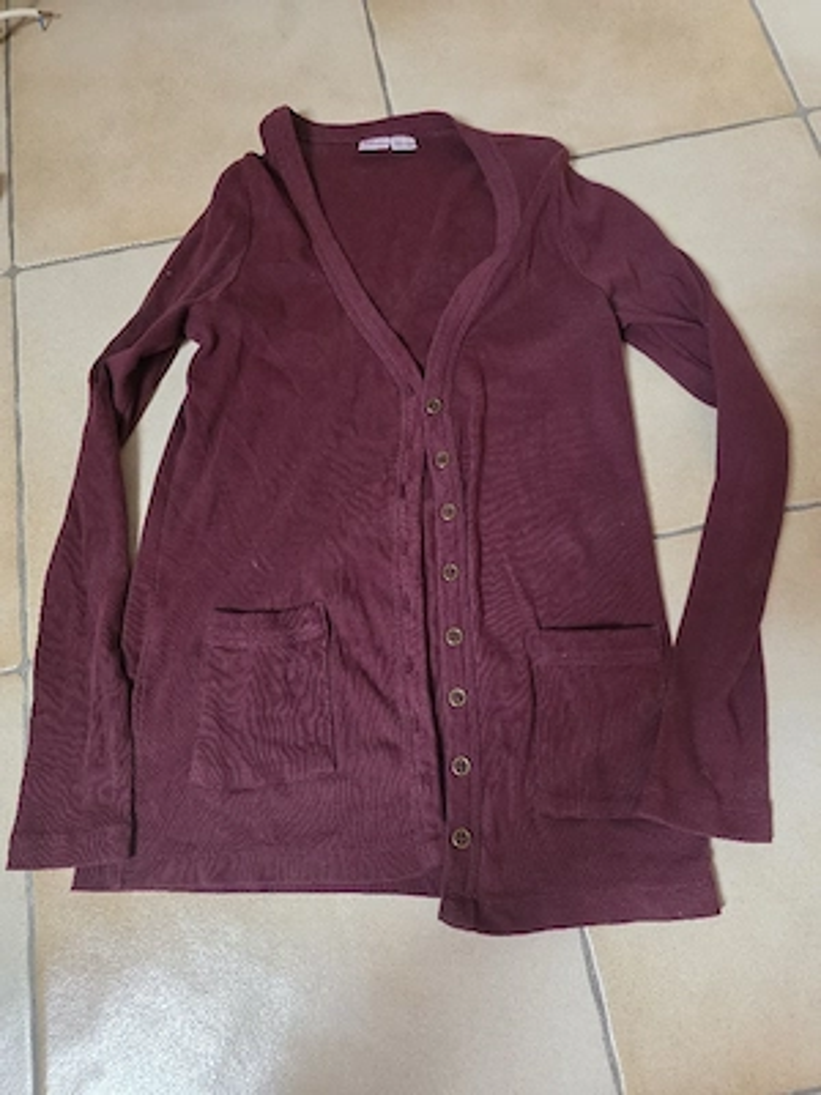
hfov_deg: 58.9
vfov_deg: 73.9
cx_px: 410
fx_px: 727
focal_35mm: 23
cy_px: 548
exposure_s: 1/101
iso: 400
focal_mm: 6.3
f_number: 1.7
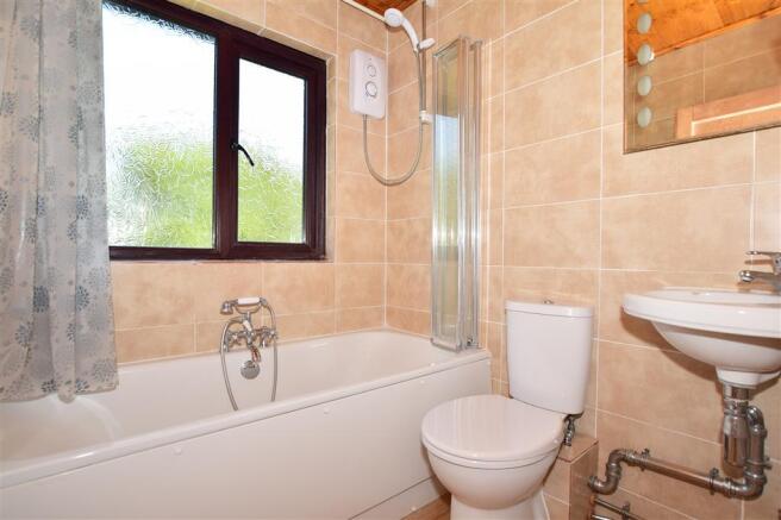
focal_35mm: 15
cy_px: 260
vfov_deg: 77.3
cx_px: 390
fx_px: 325
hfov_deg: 100.4
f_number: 5
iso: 200
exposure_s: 1/100
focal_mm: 10
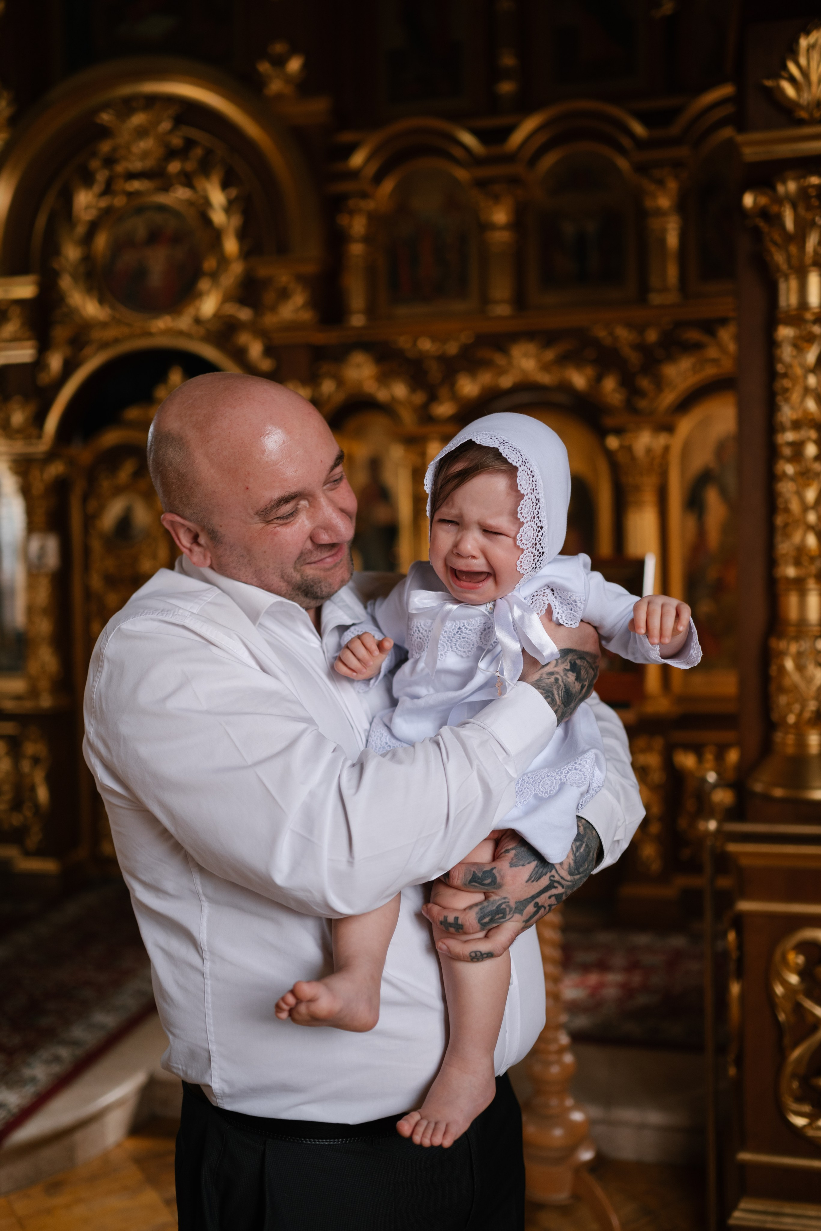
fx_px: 1196
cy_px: 616
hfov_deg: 37.9
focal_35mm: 35
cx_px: 410
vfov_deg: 54.4
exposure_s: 1/250
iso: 200
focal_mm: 35
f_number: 1.8
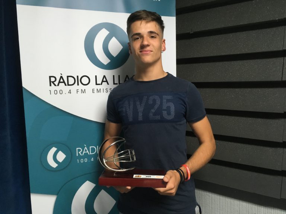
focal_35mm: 29
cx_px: 143
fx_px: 240
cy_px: 107
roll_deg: +3.4
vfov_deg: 48.2
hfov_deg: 61.7
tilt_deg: -6.6
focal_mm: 4.15
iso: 125
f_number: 2.2
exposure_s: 1/33
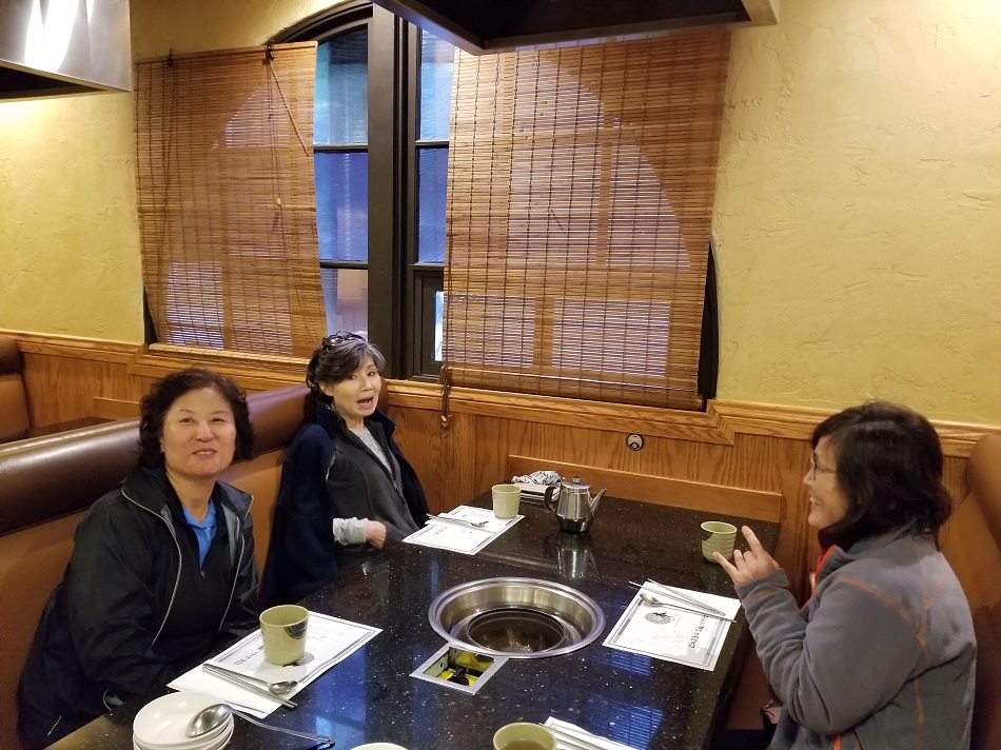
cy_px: 375
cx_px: 500
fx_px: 752
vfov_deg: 53.0
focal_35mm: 26
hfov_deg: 67.3
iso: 640
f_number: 1.7
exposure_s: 1/60
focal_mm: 4.3
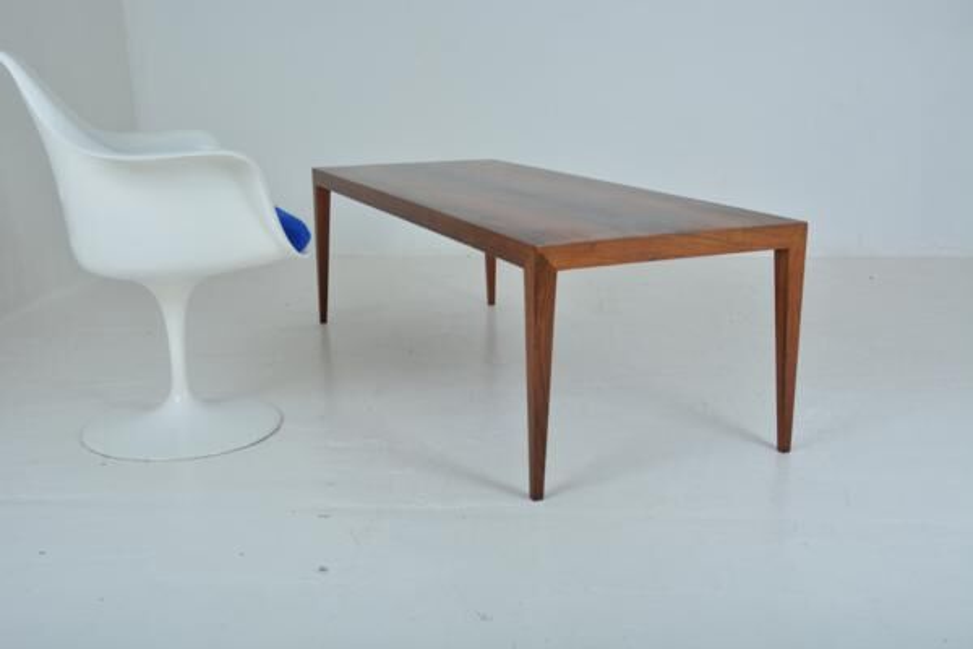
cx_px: 486
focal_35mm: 38
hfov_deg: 51.3
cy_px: 324
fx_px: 1013
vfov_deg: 35.5
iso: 320
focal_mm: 25
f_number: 8
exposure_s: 1/160
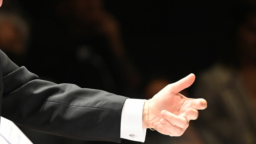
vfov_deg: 1.5
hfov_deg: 2.8
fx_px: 5322
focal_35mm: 784
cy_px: 31
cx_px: 39
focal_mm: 300
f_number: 4.5
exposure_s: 1/160
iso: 5000
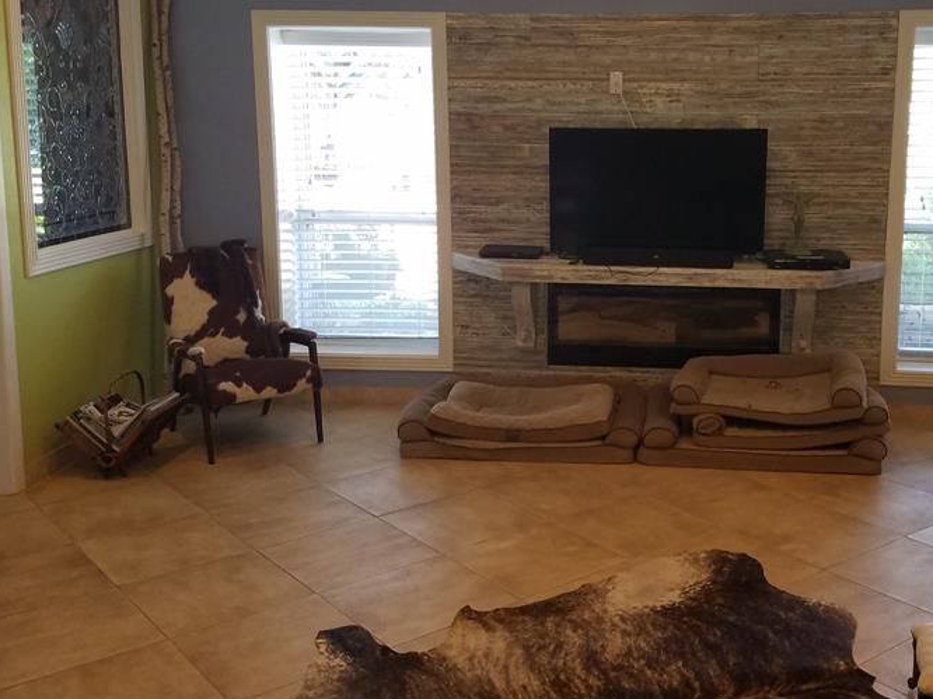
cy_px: 247
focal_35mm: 40
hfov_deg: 46.1
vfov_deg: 35.7
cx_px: 623
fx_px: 1078
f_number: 1.7
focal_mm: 4.2
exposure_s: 1/60
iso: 100
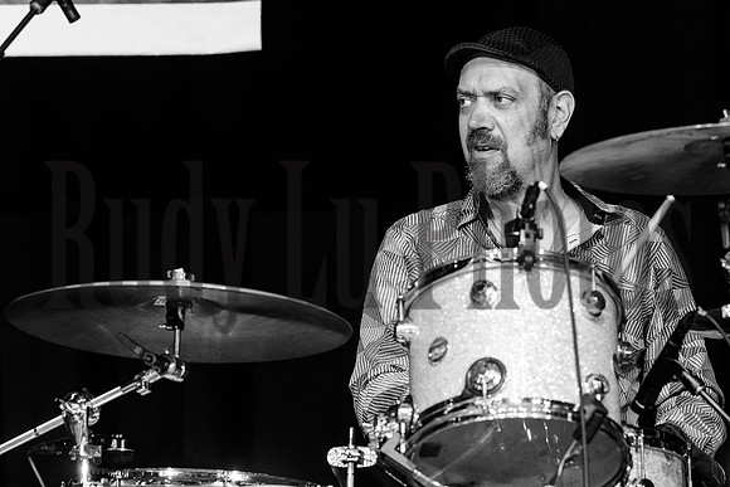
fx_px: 4563
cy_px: 244
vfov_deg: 6.1
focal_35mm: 225
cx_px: 365
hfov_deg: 9.1
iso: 1100
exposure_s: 1/125
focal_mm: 150
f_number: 4
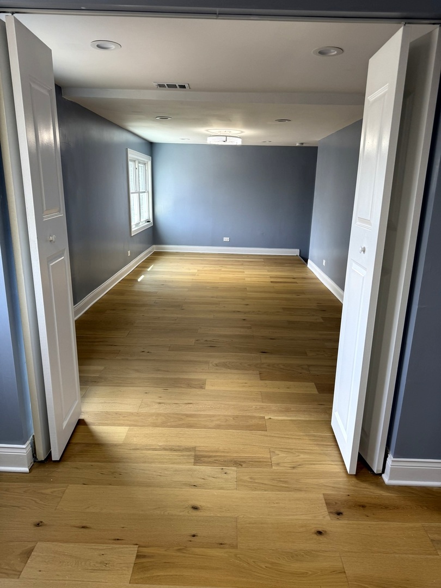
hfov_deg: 56.8
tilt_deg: -12.7
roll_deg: +0.0
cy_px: 294
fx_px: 408
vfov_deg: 71.6
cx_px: 220
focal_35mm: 24
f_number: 1.78
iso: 100
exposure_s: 1/120
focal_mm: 6.76
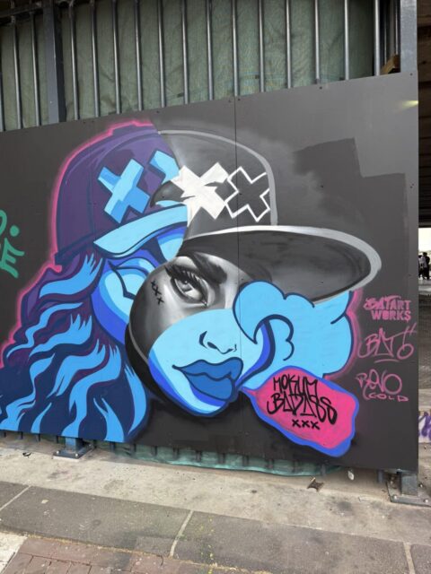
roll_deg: +1.3
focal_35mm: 24
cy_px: 287
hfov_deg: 56.8
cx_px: 216
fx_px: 398
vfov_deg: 71.6
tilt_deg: -2.9
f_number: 1.78
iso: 80
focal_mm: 6.76
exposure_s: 1/423
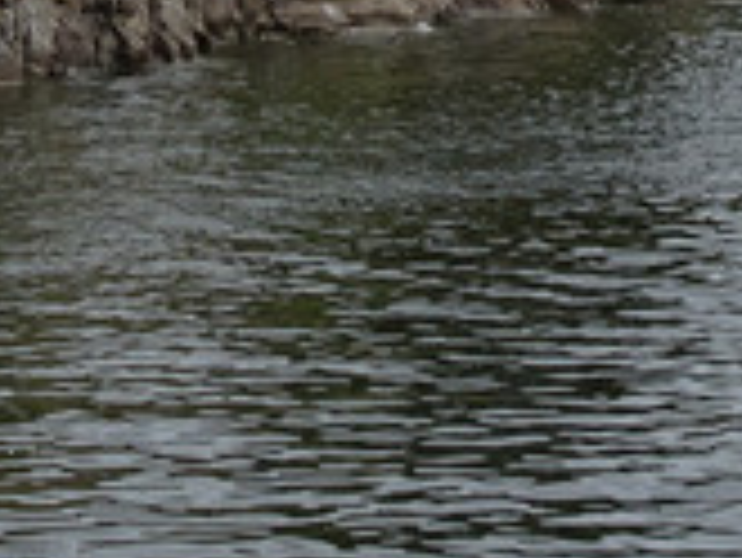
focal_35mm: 220
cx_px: 236
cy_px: -603
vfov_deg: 6.5
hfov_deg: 9.0
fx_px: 4719
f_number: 4
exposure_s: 1/800
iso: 80
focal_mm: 5.79
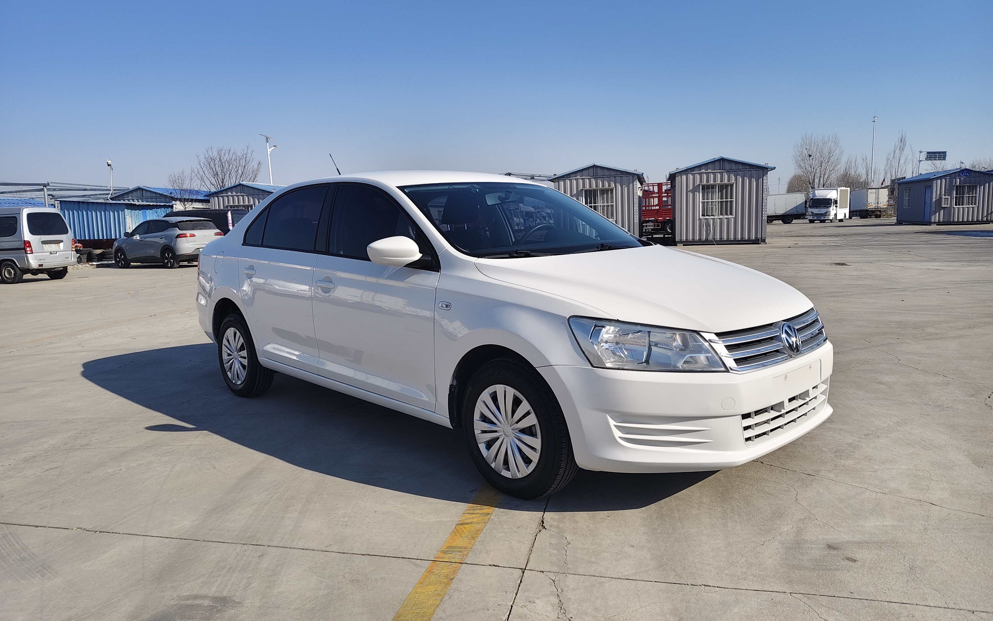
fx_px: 704
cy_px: 300
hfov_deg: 70.4
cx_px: 487
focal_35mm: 26
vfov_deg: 47.6
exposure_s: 1/741
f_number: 1.88
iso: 50
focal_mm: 5.56
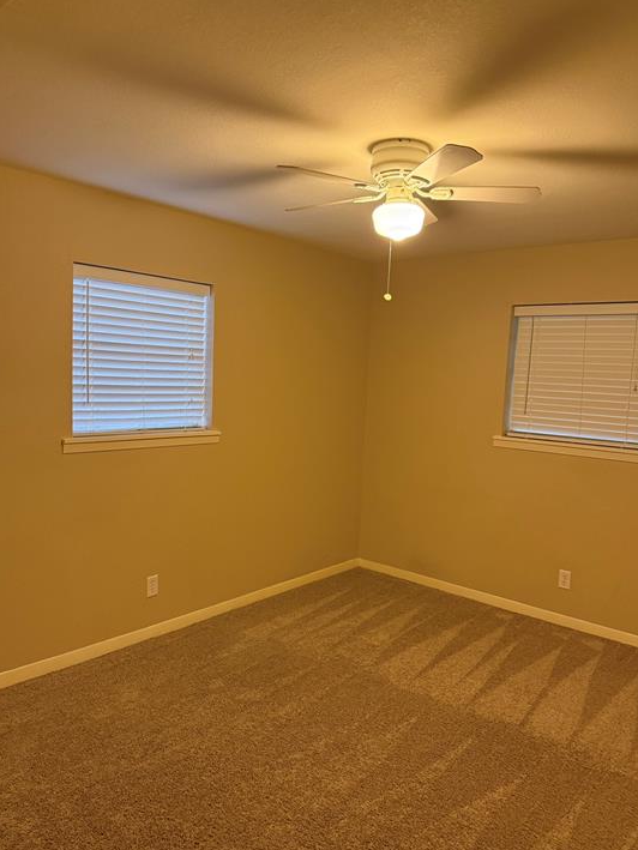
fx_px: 639
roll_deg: -2.9
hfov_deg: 53.1
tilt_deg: -4.9
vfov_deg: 67.3
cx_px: 323
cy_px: 435
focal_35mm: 26
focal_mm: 6.76
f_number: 1.78
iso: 500
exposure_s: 1/60
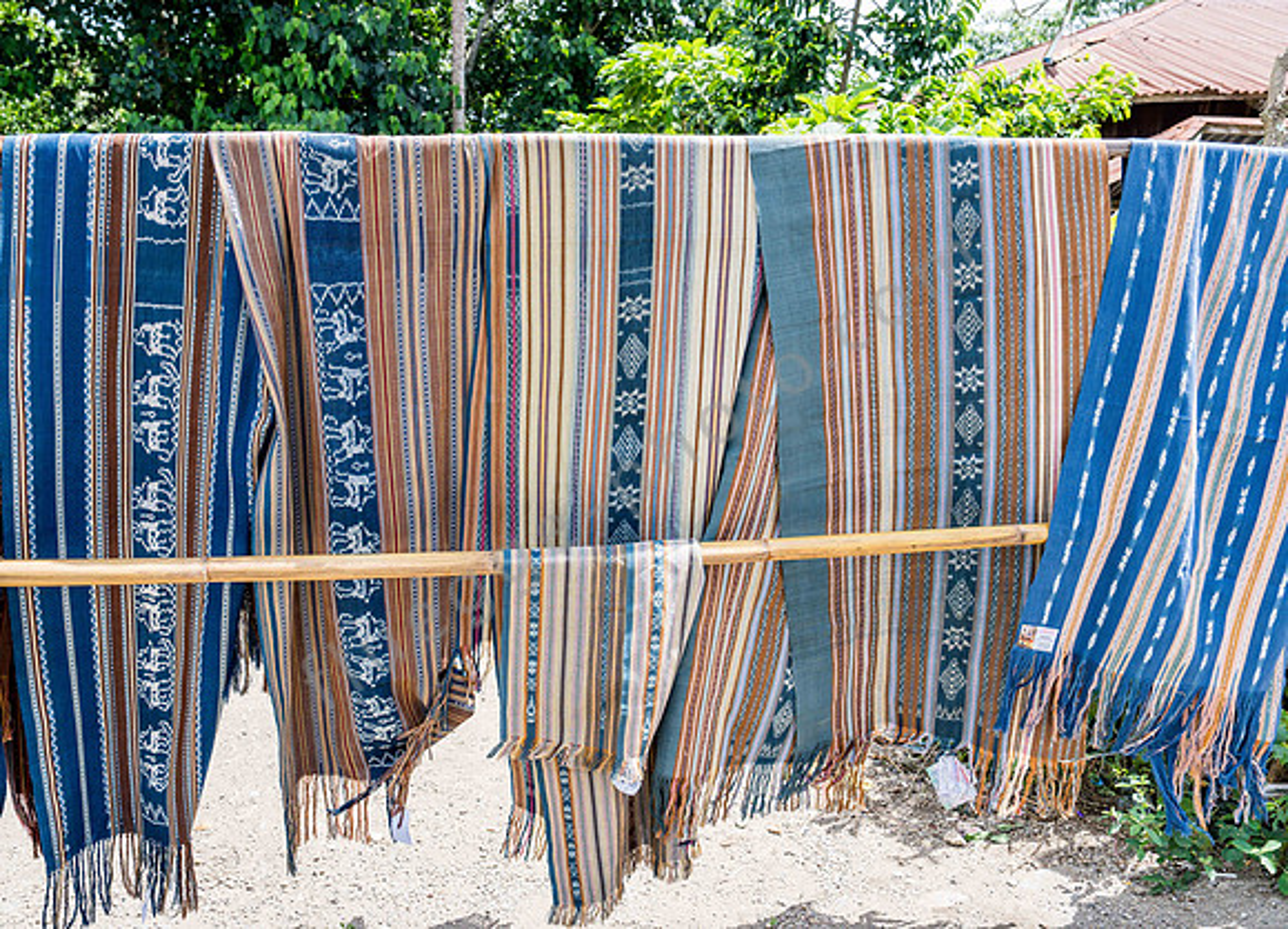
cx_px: 531
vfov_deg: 47.6
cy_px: 504
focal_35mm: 29
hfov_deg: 62.6
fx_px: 1051
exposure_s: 1/400
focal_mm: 25
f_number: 4.5
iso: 250
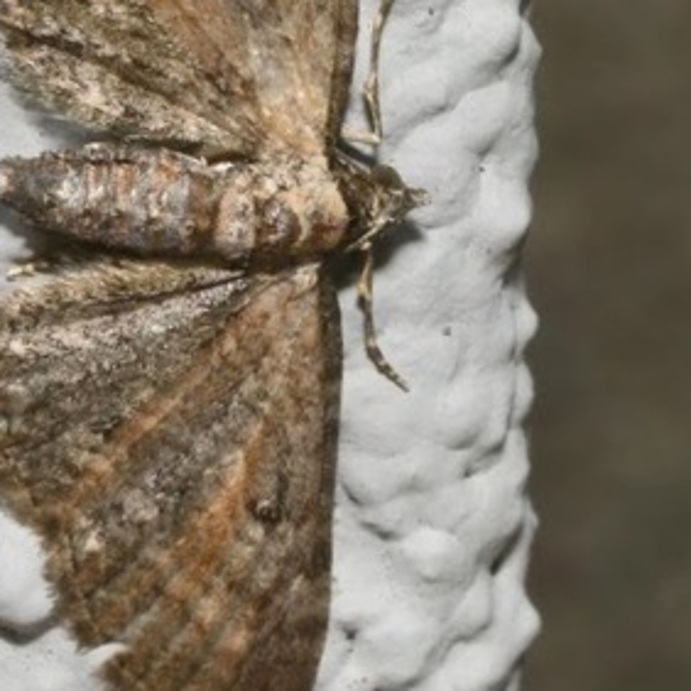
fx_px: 6865
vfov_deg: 5.8
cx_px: 172
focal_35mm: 304
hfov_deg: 5.8
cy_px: 130
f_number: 32
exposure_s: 1/60
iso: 250
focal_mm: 105
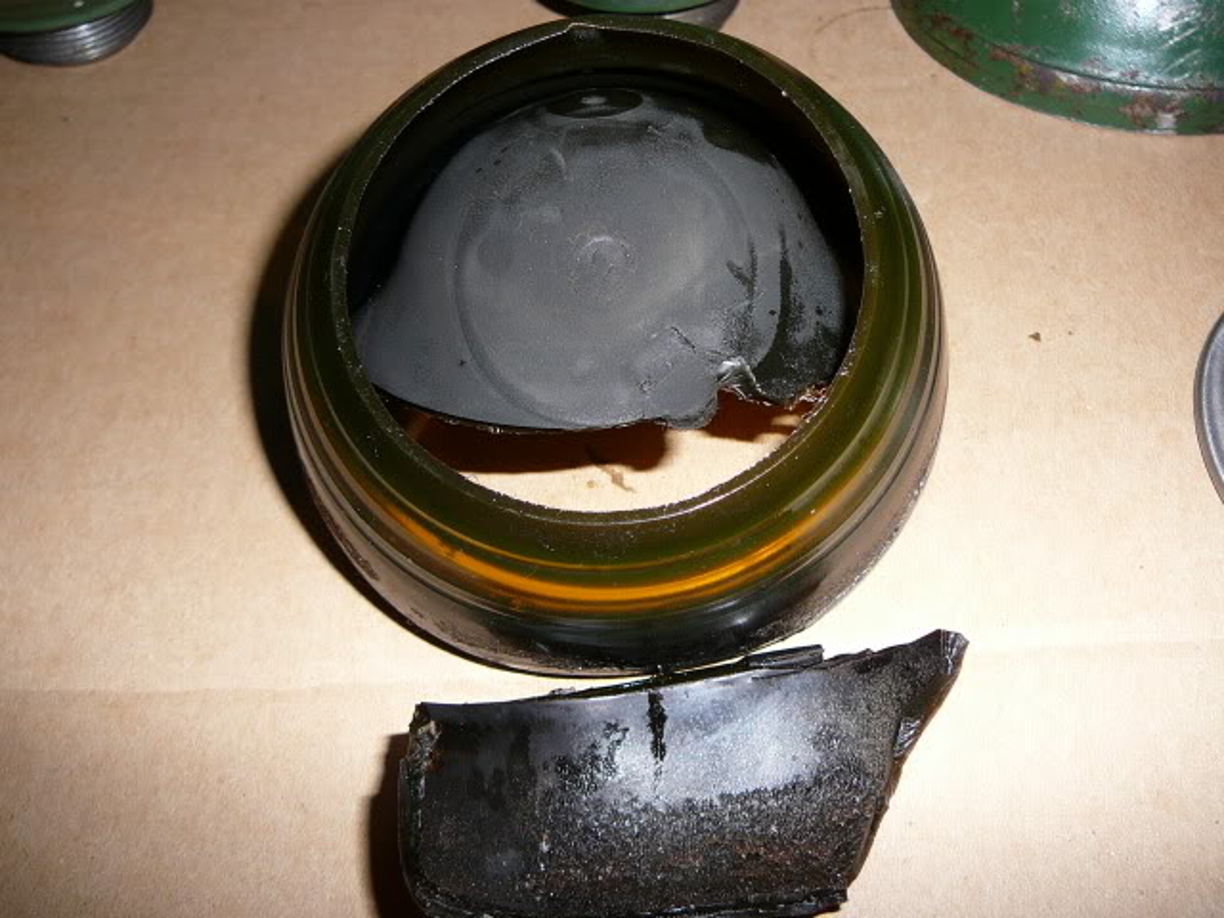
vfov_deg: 40.7
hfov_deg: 52.6
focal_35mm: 35
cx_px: 612
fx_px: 1238
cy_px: 459
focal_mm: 5.2
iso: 80
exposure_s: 1/30
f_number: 2.8
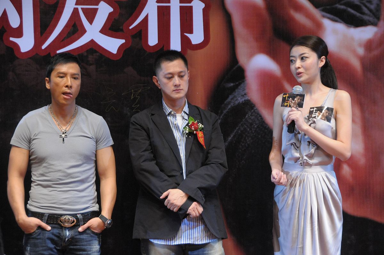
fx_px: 1518
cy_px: 128
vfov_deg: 9.6
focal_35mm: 142
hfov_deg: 14.4
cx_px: 192
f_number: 5.3
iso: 1600
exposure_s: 1/200
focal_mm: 95
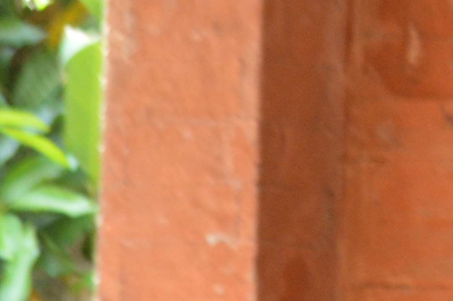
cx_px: 1205
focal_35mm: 993
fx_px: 12482
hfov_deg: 2.1
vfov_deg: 1.4
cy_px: -152
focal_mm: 122
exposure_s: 1/60
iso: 800
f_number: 4.8
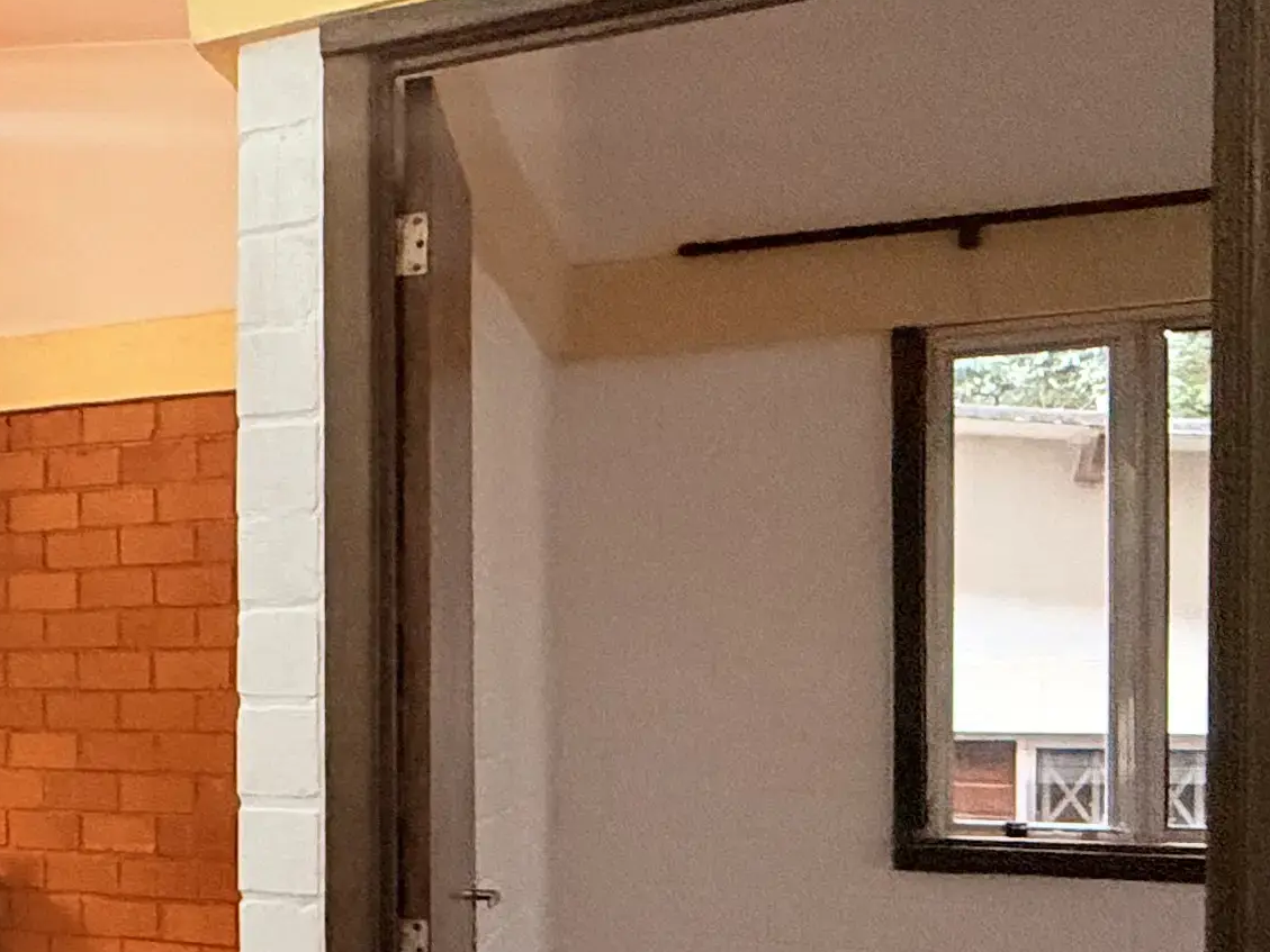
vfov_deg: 28.7
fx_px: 1835
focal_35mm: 50
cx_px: -681
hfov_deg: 26.4
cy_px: 699
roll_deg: +0.6
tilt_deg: -0.5
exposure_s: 1/120
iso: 320
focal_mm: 2.22
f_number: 2.2
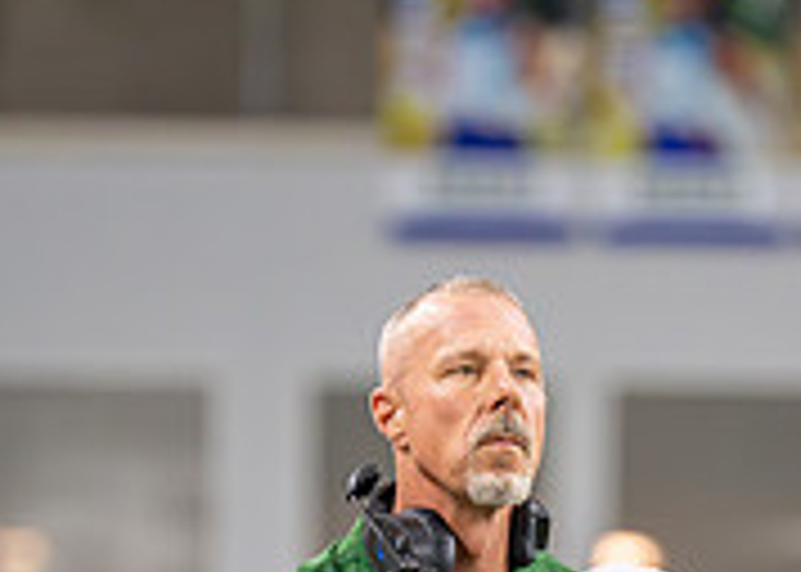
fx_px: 16714
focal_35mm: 735
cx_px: 524
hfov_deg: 2.7
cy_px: 745
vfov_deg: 2.0
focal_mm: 185
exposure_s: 1/1000
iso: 5000
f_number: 2.8
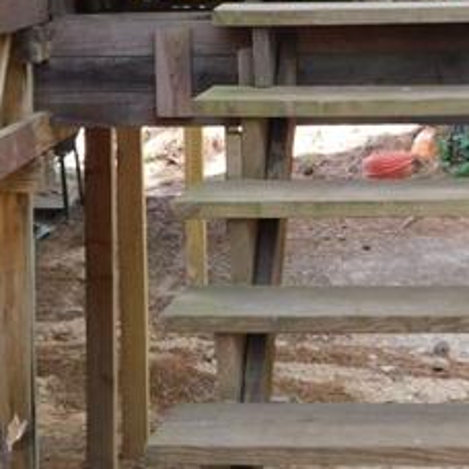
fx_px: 1824
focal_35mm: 119
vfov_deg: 14.6
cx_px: 214
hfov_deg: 14.6
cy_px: 173
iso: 125
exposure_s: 1/40
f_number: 3.2
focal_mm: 5.3
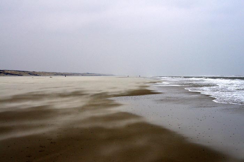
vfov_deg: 13.4
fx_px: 691
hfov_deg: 20.0
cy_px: 81
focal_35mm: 102
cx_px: 122
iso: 400
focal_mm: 67.5
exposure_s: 1/200
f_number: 11
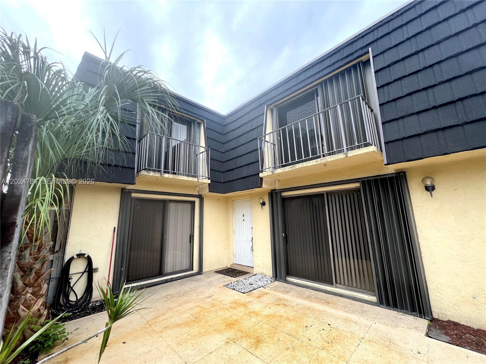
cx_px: 243
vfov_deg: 89.9
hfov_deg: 106.2
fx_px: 183
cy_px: 182
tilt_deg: +10.4
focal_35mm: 13
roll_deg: +1.3
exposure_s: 1/244
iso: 32
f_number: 1.8
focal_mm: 1.57
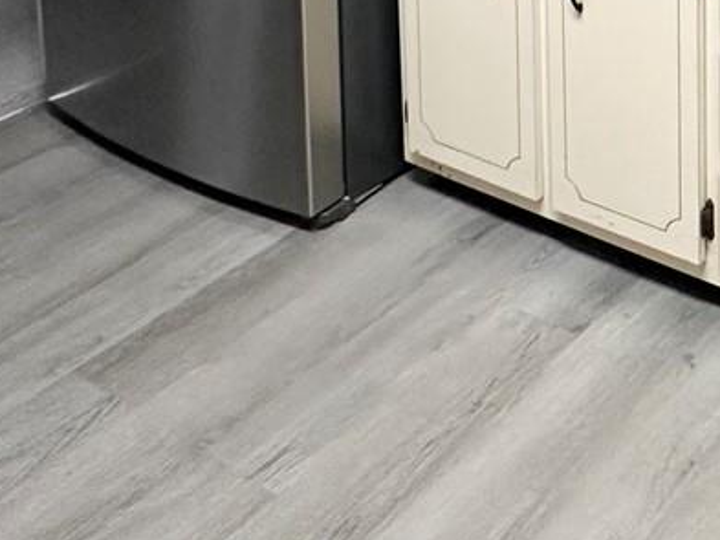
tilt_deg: -7.2
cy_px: -419
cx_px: 984
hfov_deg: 27.1
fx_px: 1186
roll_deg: -1.5
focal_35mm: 57
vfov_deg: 19.5
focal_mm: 2.22
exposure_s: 1/60
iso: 200
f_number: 2.2
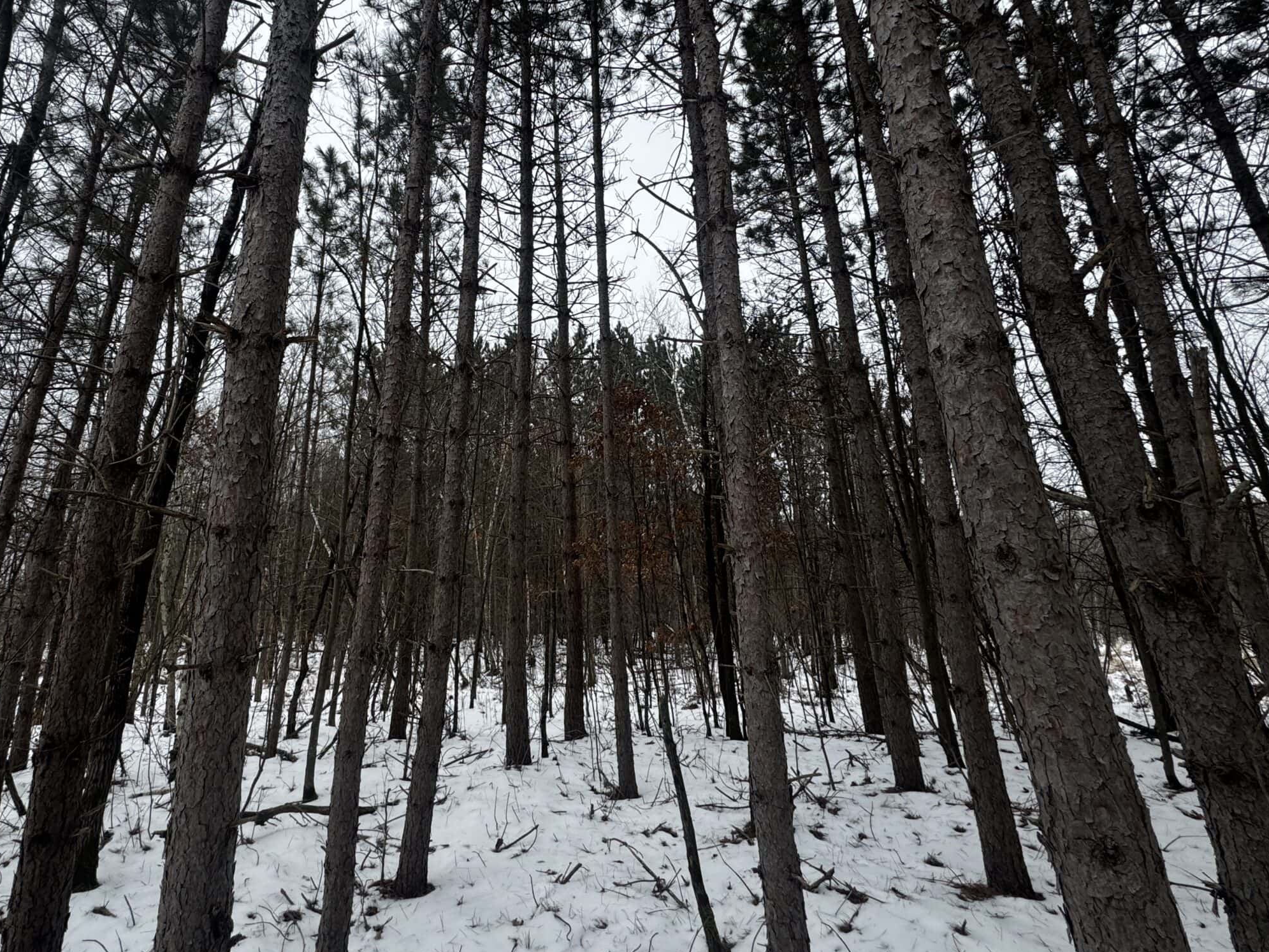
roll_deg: +0.1
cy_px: 408
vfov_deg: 71.2
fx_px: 660
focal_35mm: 18
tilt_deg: +22.2
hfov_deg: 87.1
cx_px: 533
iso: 40
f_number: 2.2
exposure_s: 1/169
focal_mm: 2.22
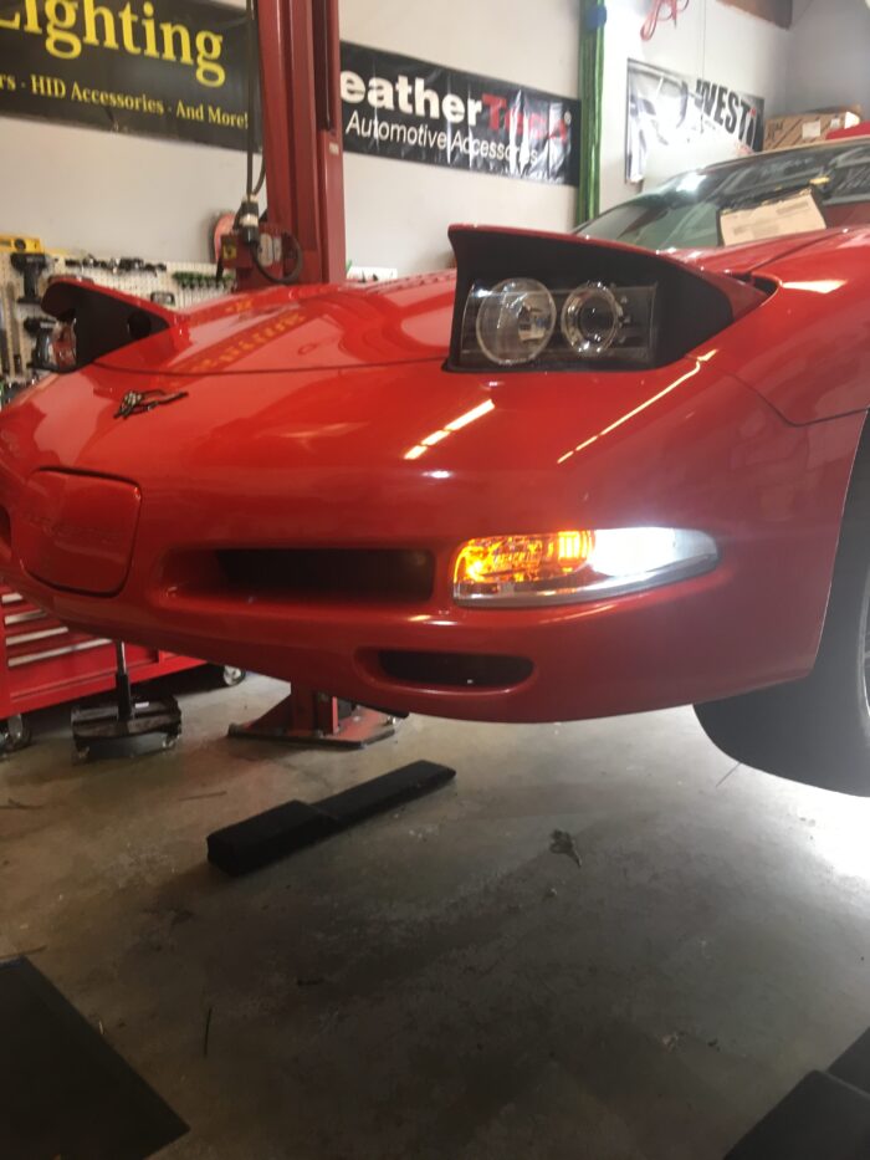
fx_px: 972
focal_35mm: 29
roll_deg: +0.0
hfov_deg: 48.2
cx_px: 435
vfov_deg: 61.7
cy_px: 580
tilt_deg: -14.6
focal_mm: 4.15
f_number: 2.2
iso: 64
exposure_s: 1/30
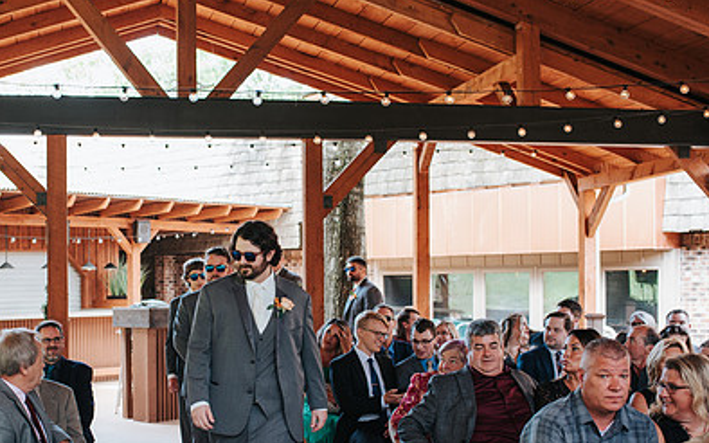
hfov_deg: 37.2
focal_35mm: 54
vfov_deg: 23.8
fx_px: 1043
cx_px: 245
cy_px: 312
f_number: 3.2
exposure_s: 1/125
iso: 280
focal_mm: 35
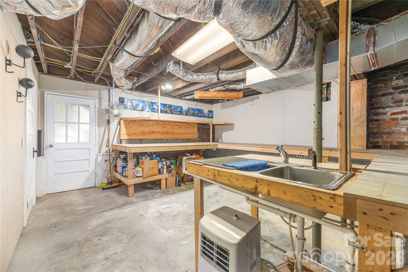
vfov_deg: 81.2
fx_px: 159
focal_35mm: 14
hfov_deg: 104.3
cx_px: 204
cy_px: 136
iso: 320
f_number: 8
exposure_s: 1/100
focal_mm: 14
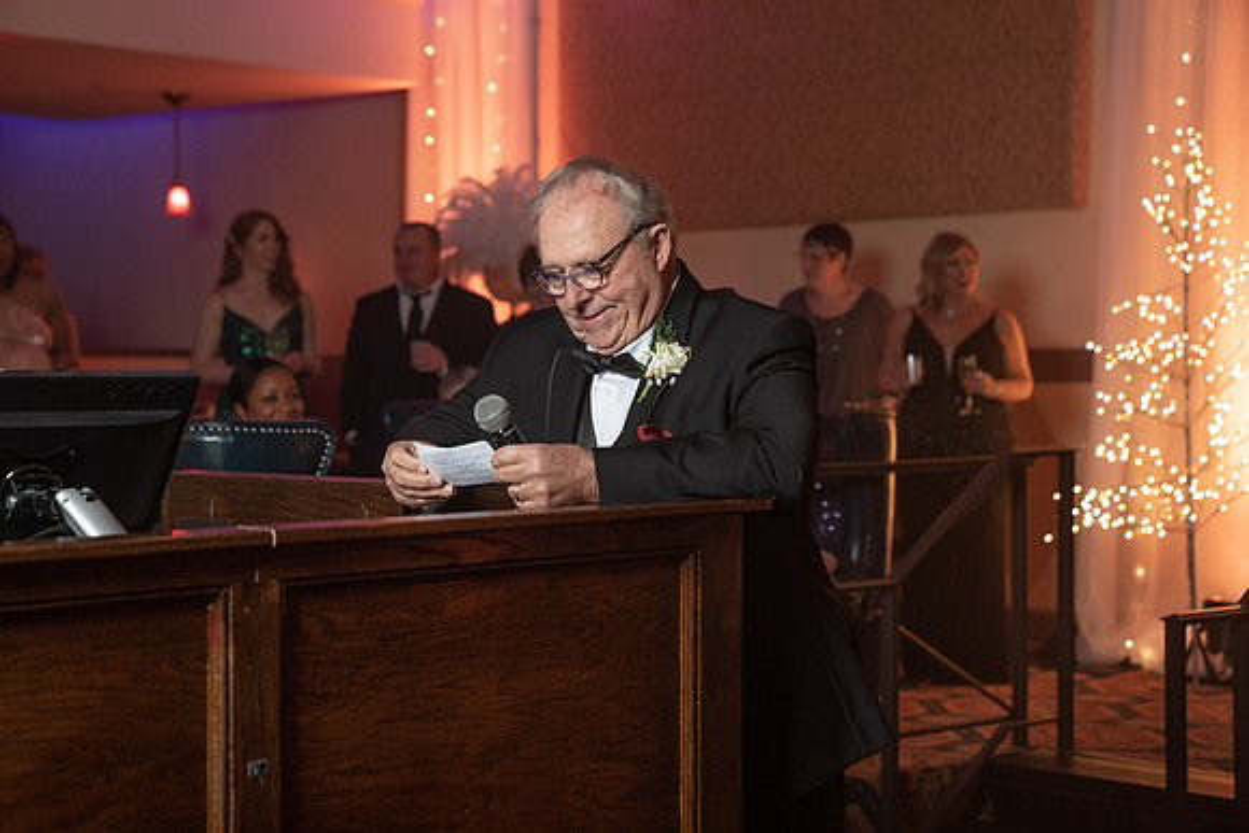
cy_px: 431
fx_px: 2511
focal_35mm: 72
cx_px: 603
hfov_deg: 27.9
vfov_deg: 18.8
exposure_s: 1/125
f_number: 4
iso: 2000
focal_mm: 70
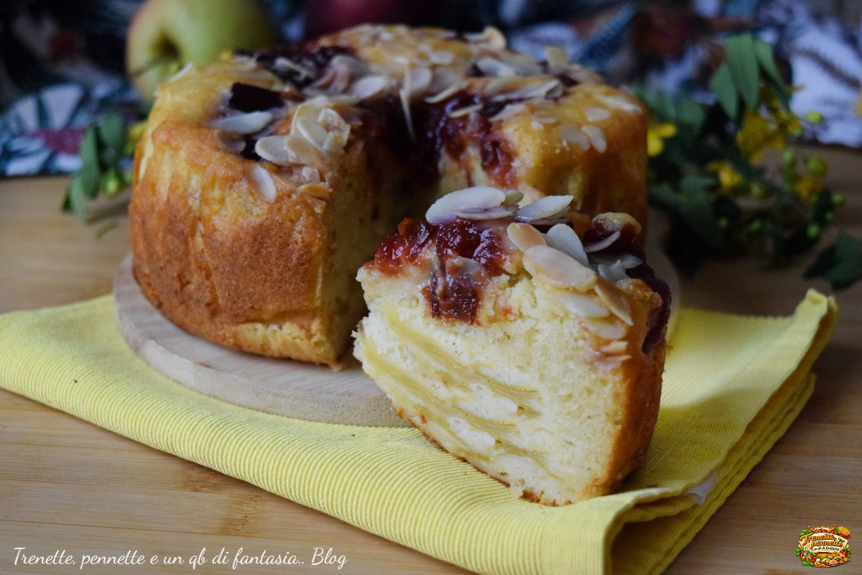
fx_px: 1365
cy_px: 288
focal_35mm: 57
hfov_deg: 35.1
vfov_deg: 23.8
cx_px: 431
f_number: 4.8
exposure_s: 1/640
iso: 3200
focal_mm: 38
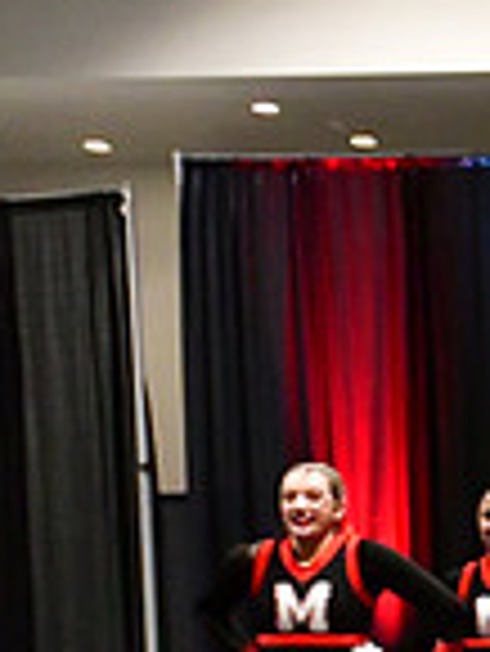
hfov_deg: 6.4
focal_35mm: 219
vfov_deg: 8.9
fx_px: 4127
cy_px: 731
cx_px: 1295
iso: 6400
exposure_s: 1/400
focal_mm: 38
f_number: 4.2
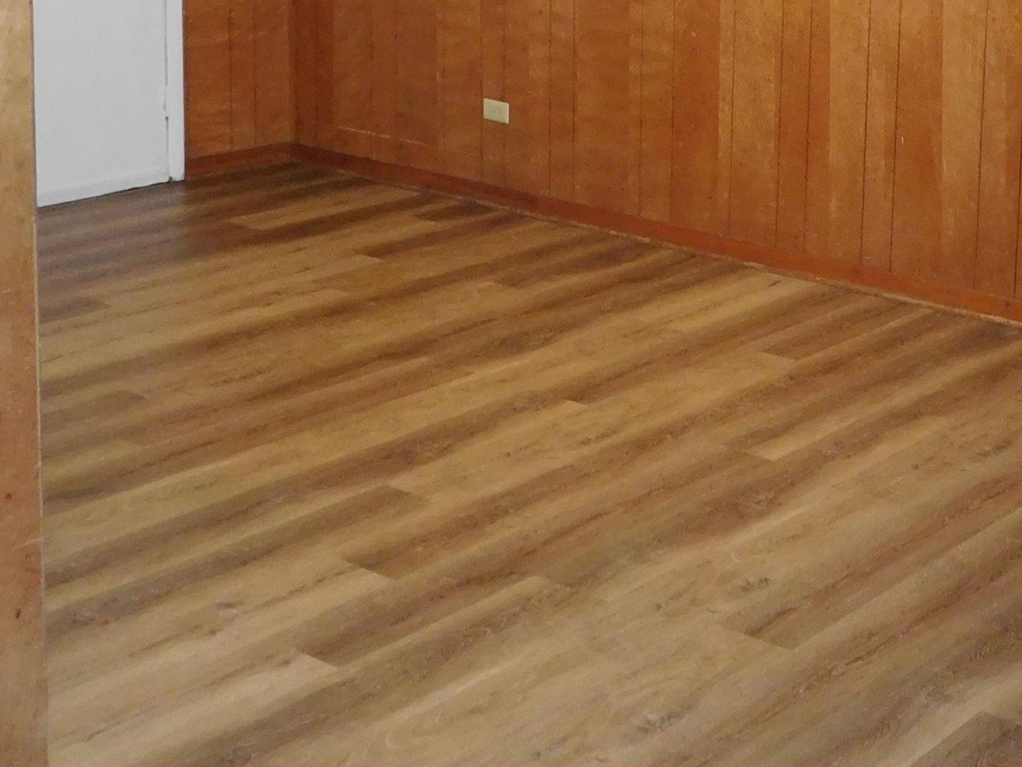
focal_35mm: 62
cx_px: 822
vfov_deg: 22.8
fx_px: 1830
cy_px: 17
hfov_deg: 30.4
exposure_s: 1/30
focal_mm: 4.5
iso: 320
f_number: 3.4
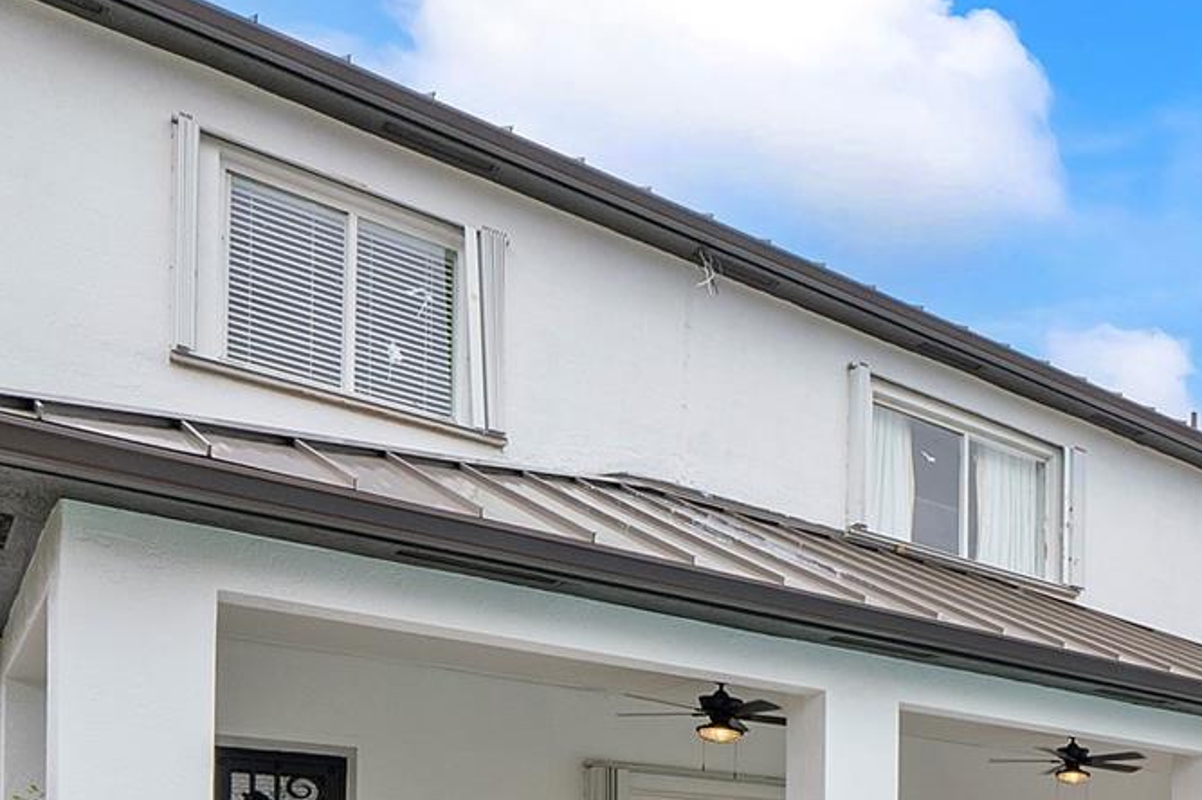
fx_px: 1201
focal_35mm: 36
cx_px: 1267
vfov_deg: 31.6
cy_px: 926
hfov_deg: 43.4
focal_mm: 10
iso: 400
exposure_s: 1/800
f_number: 7.1
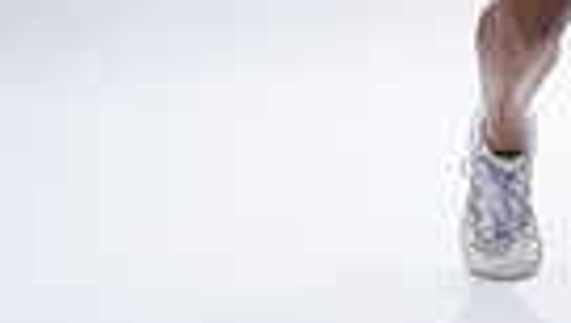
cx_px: 563
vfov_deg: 4.3
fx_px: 4201
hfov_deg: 7.7
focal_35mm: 277
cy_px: -516
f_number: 5.6
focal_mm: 80
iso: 200
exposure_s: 1/250
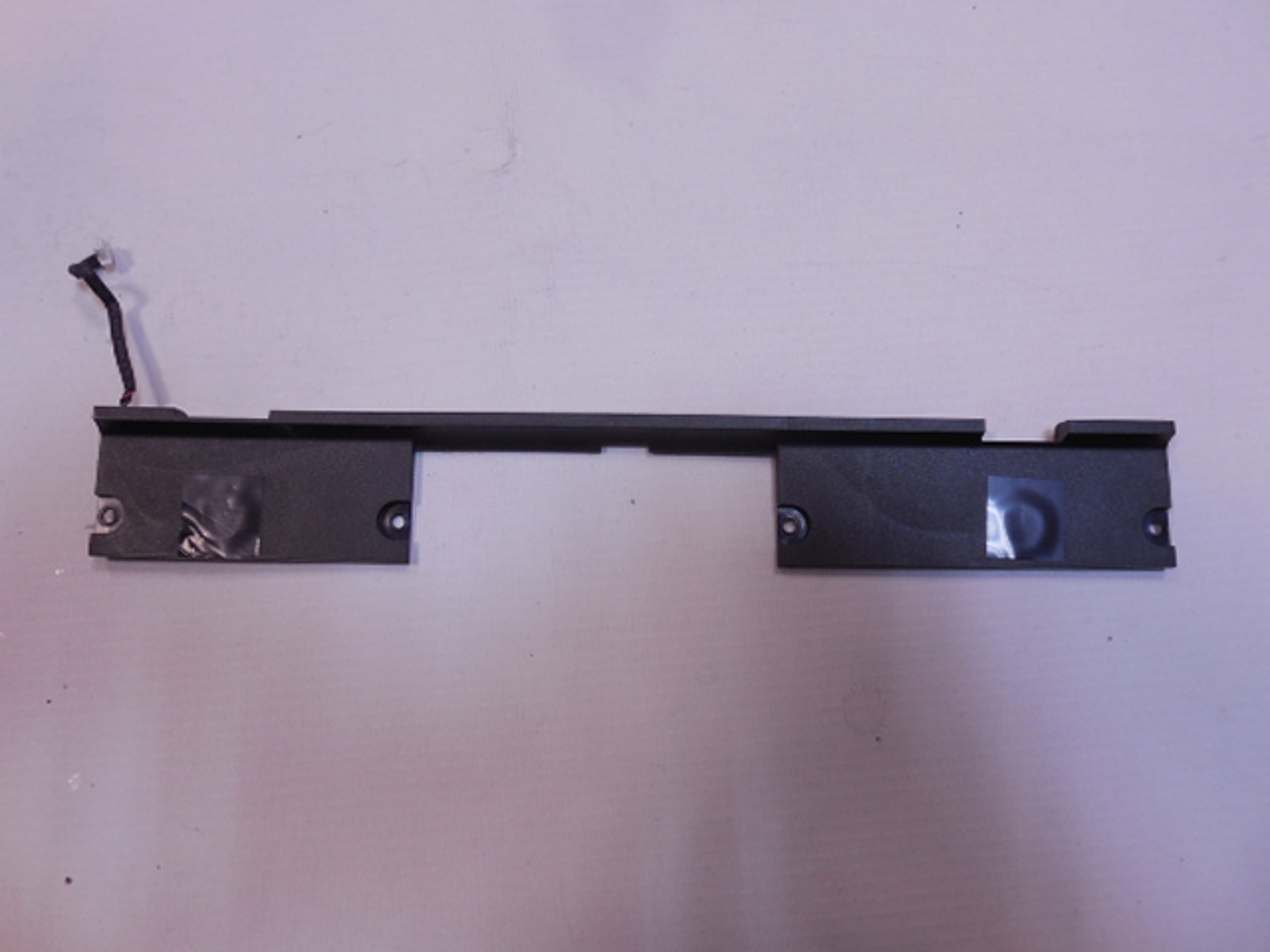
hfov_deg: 67.3
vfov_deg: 53.1
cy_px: 476
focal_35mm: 26
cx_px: 635
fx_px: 954
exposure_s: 1/30
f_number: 3.5
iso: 200
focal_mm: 4.6
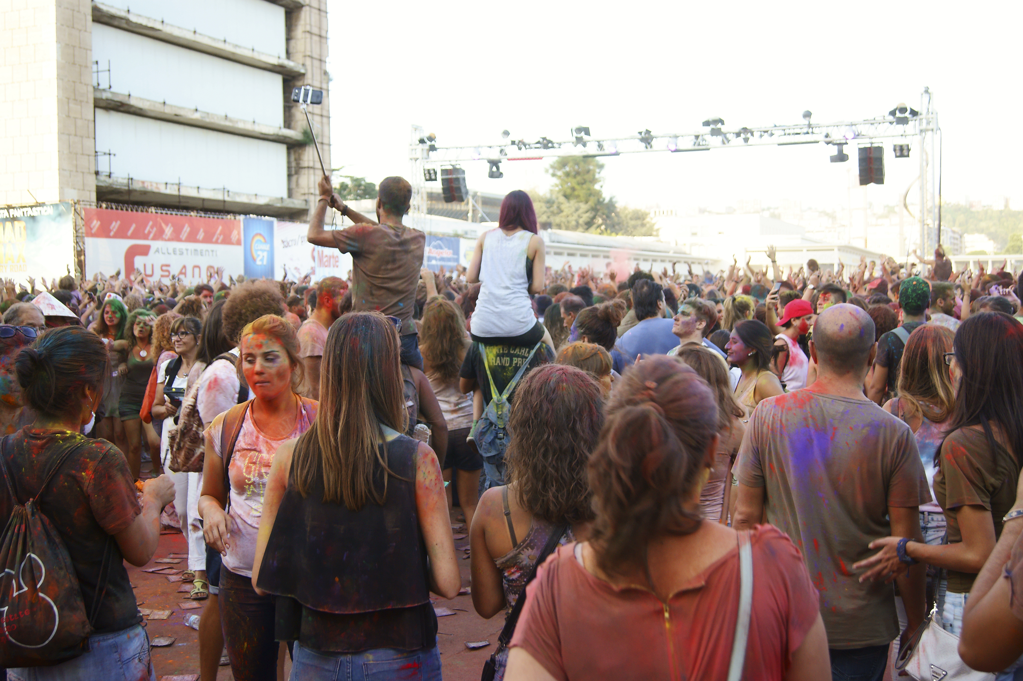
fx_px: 1193
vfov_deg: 31.9
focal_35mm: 42
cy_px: 340
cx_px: 512
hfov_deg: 46.4
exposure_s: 1/100
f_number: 4.5
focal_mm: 28
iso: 160
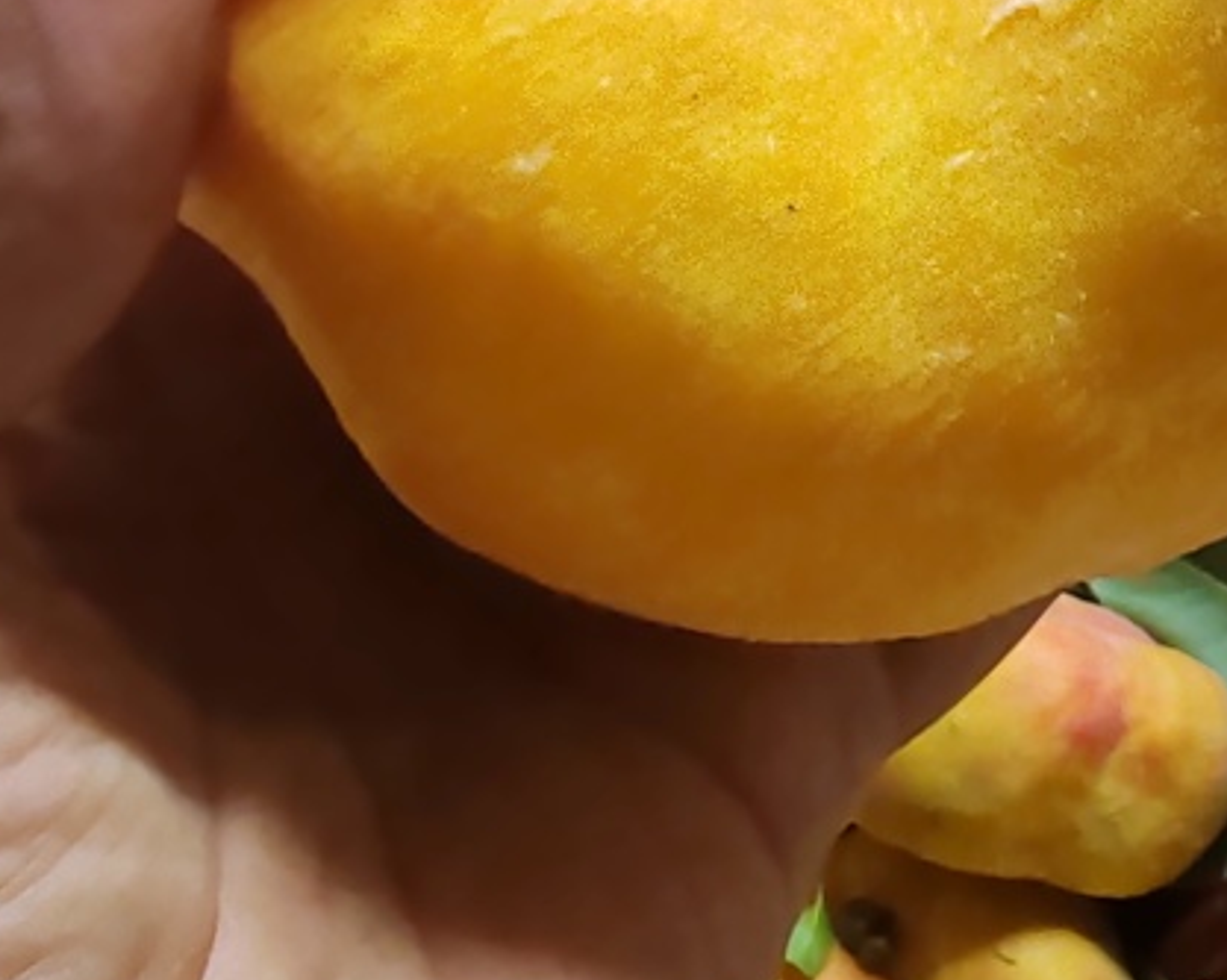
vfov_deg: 22.9
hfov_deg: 28.7
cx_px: 945
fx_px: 2359
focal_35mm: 65
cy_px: 93
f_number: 2.2
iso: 500
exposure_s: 1/25
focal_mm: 1.96
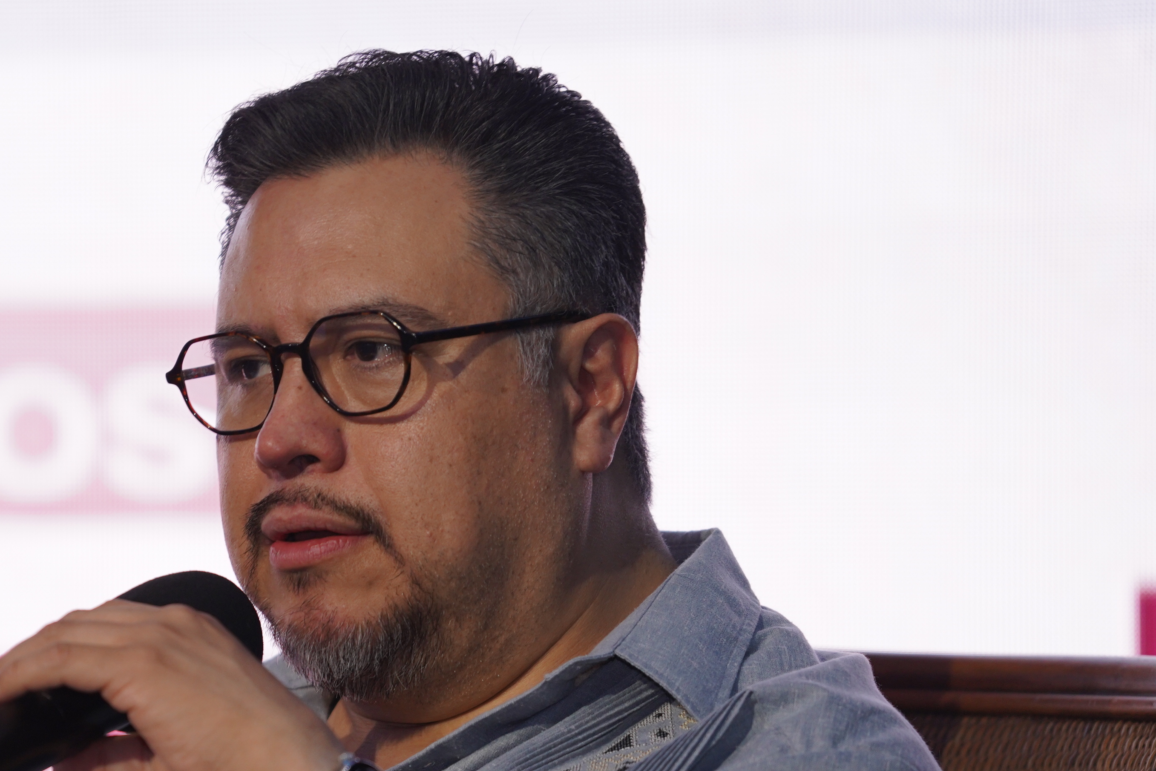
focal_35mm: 290
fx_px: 9313
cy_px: 518
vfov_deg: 4.7
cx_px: 352
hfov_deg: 7.1
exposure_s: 1/200
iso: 1000
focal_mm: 200
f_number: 4
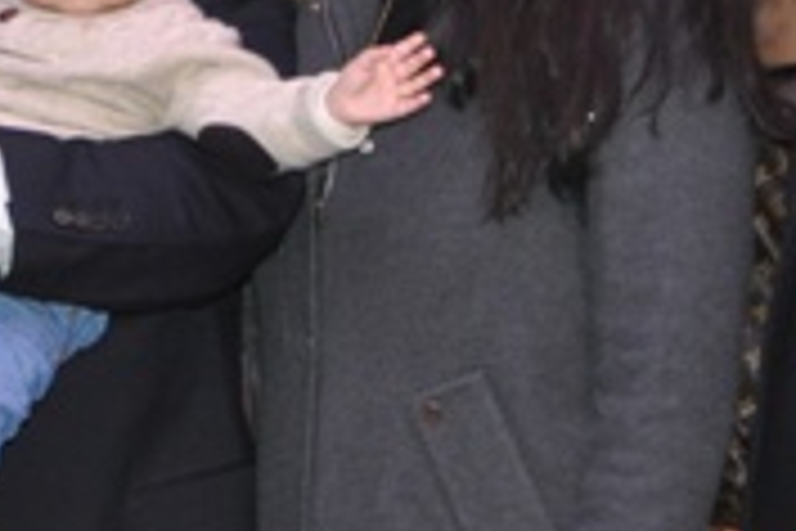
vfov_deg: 8.2
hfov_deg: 11.9
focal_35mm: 168
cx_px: -283
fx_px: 3710
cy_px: 182
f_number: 4
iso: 800
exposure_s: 1/60
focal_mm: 31
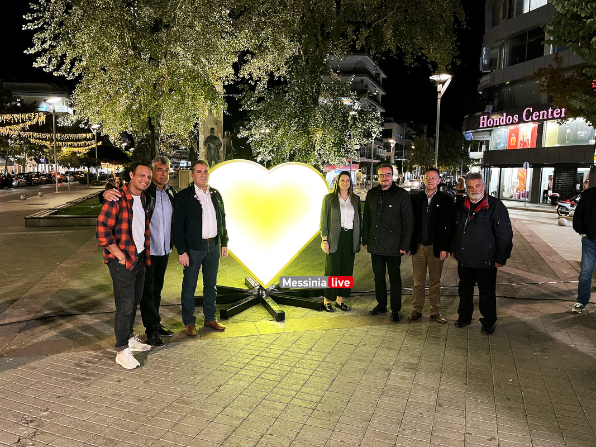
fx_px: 430
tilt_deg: -7.3
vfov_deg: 54.9
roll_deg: -1.2
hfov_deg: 69.4
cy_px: 224
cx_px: 298
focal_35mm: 25
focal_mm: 5.1
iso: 500
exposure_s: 1/33
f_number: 1.6
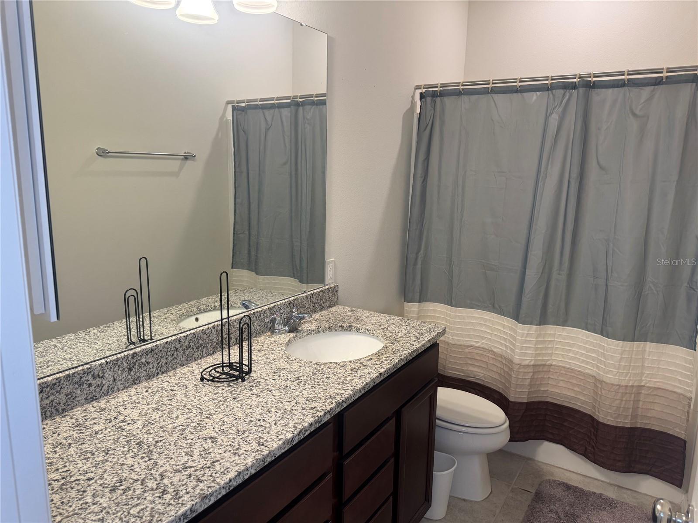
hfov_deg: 71.6
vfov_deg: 56.8
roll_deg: -1.3
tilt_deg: -11.6
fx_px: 484
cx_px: 349
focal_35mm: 24
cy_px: 262
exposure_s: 1/120
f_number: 1.78
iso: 160
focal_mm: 6.76
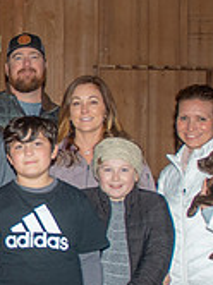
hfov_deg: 13.4
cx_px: -172
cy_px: 160
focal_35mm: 99
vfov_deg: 19.9
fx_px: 814
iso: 500
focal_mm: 17
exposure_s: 1/250
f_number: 2.8
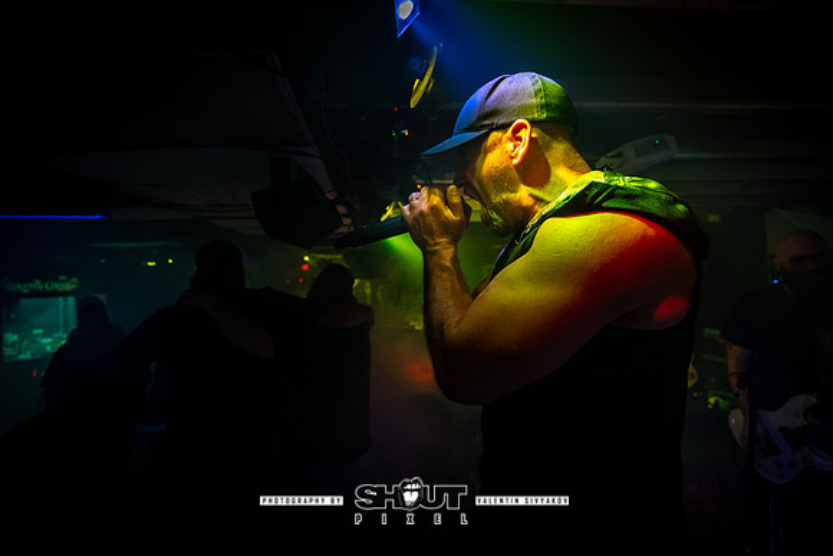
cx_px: 400
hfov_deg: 94.3
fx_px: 386
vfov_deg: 71.4
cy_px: 264
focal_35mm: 17
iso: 3200
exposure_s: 1/160
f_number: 2.8
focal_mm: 14.6
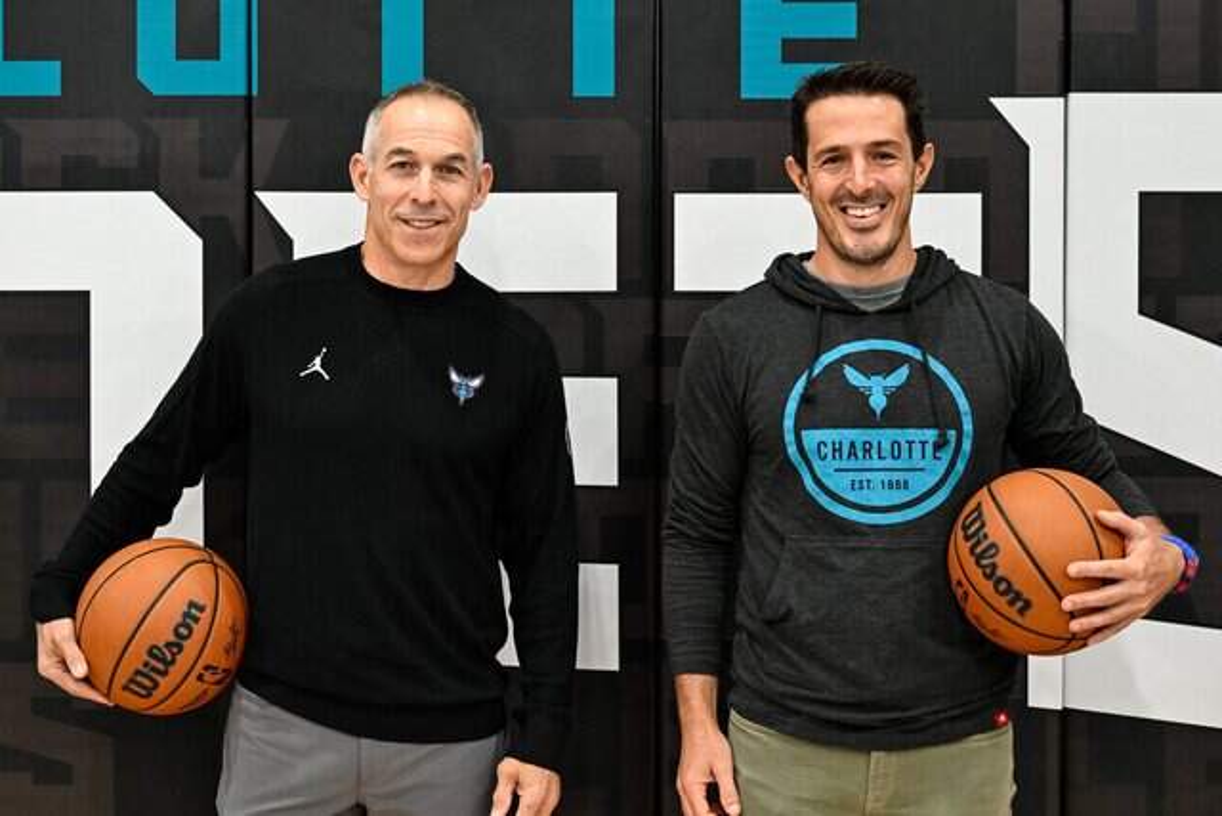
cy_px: 408
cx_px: 611
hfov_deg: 35.0
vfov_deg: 23.8
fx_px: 1935
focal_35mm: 57
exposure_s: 1/500
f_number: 3.2
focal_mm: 57
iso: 2500
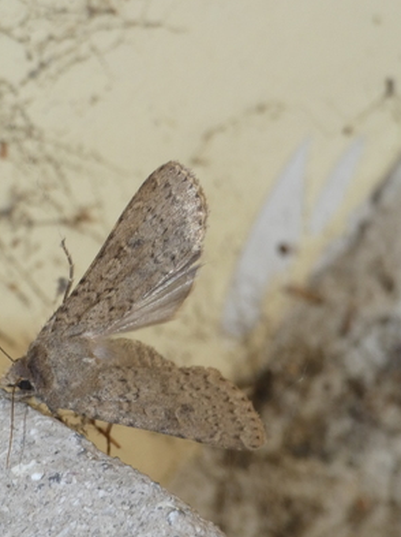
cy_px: 329
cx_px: 113
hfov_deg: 5.8
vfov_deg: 7.7
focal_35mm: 256
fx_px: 3961
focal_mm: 28.1
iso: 250
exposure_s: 1/60
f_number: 5.4
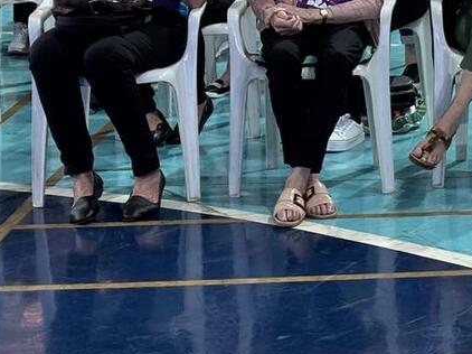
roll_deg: +0.9
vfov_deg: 9.9
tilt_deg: -6.5
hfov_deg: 12.8
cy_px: -53
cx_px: 650
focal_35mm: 148
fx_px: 2017
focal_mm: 5.96
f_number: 1.6
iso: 125
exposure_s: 1/60
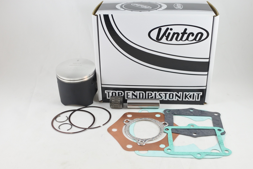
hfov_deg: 54.4
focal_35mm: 35
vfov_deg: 37.9
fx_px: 246
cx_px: 127
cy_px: 86
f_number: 4
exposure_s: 1/125
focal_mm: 12.8
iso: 500
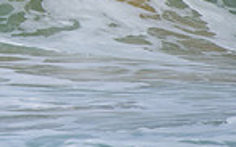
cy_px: -125
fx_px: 13008
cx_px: -152
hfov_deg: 1.0
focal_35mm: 2024
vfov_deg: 0.6
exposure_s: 1/2000
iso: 250
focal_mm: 500
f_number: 5.6
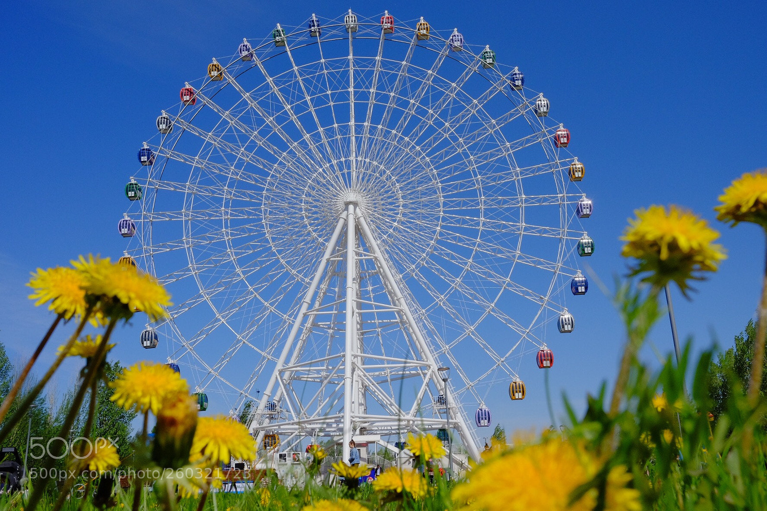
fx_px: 746
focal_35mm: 35
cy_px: 256
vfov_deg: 37.9
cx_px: 384
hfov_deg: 54.4
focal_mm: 23
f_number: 16
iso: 800
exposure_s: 1/750
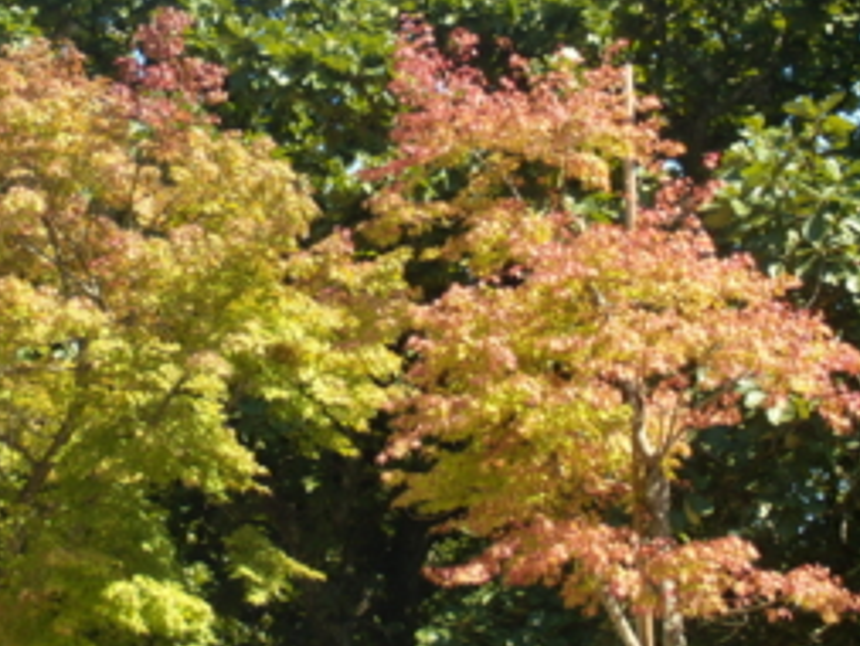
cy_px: 156
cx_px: 326
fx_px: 2709
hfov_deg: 18.0
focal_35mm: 109
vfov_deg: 13.5
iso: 80
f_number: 4.1
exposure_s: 1/160
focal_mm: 12.2
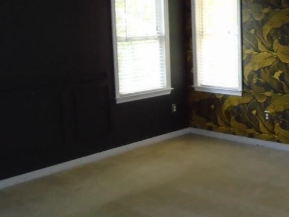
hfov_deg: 32.9
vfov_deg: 26.8
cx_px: 283
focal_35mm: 54
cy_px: 62
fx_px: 451
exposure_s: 1/30
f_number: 3.2
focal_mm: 4.6
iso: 400
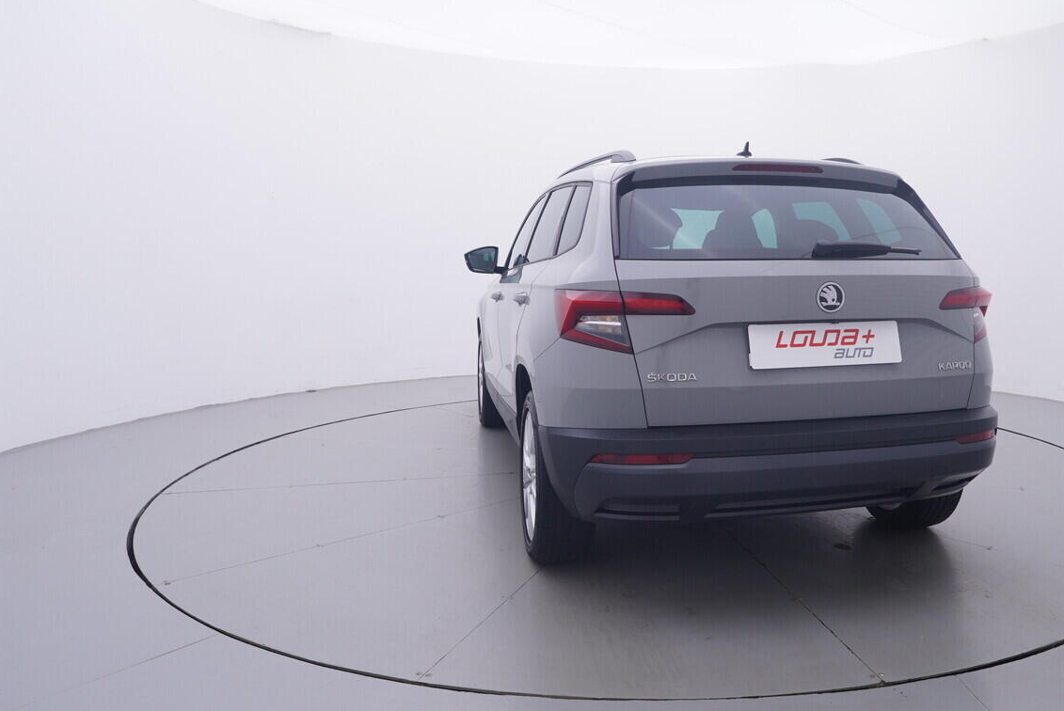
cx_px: 666
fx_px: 847
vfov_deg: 45.4
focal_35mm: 29
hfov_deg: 63.3
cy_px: 298
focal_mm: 15
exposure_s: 1/80
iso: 200
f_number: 5
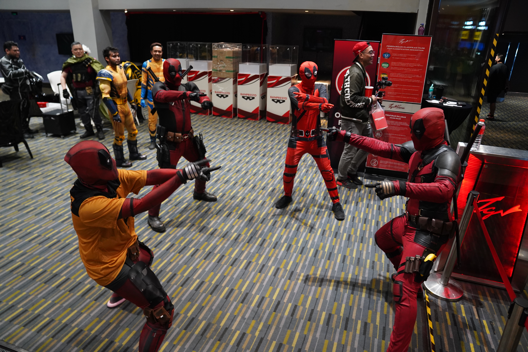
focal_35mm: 24
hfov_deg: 73.7
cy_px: 176
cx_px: 264
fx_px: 352
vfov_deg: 53.1
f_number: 2.8
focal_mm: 24
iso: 3200
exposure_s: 1/160
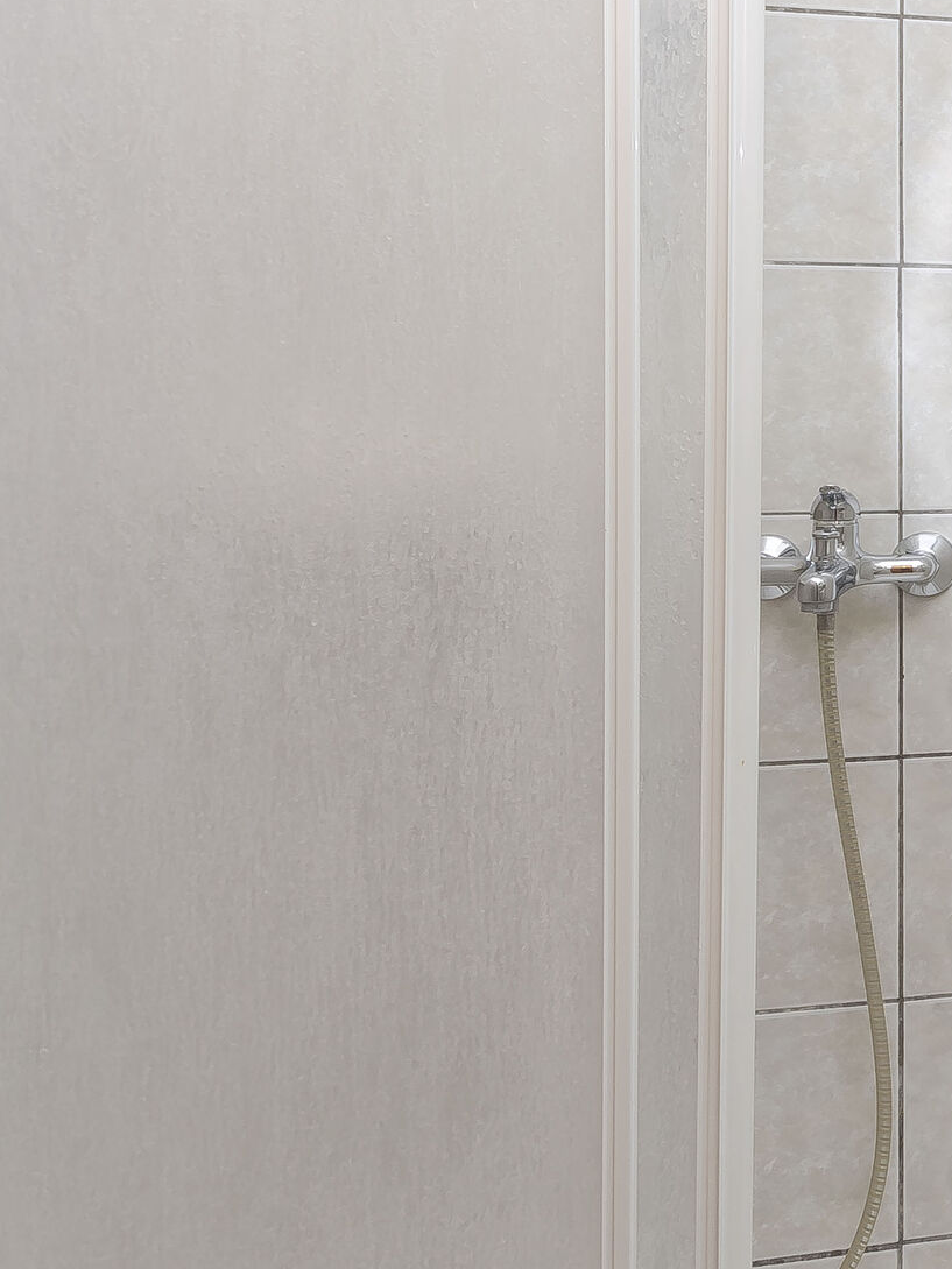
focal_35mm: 37
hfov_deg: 24.7
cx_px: 1566
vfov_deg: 49.6
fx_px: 1356
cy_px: 476
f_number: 9
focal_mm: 10
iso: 100
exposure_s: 1/160
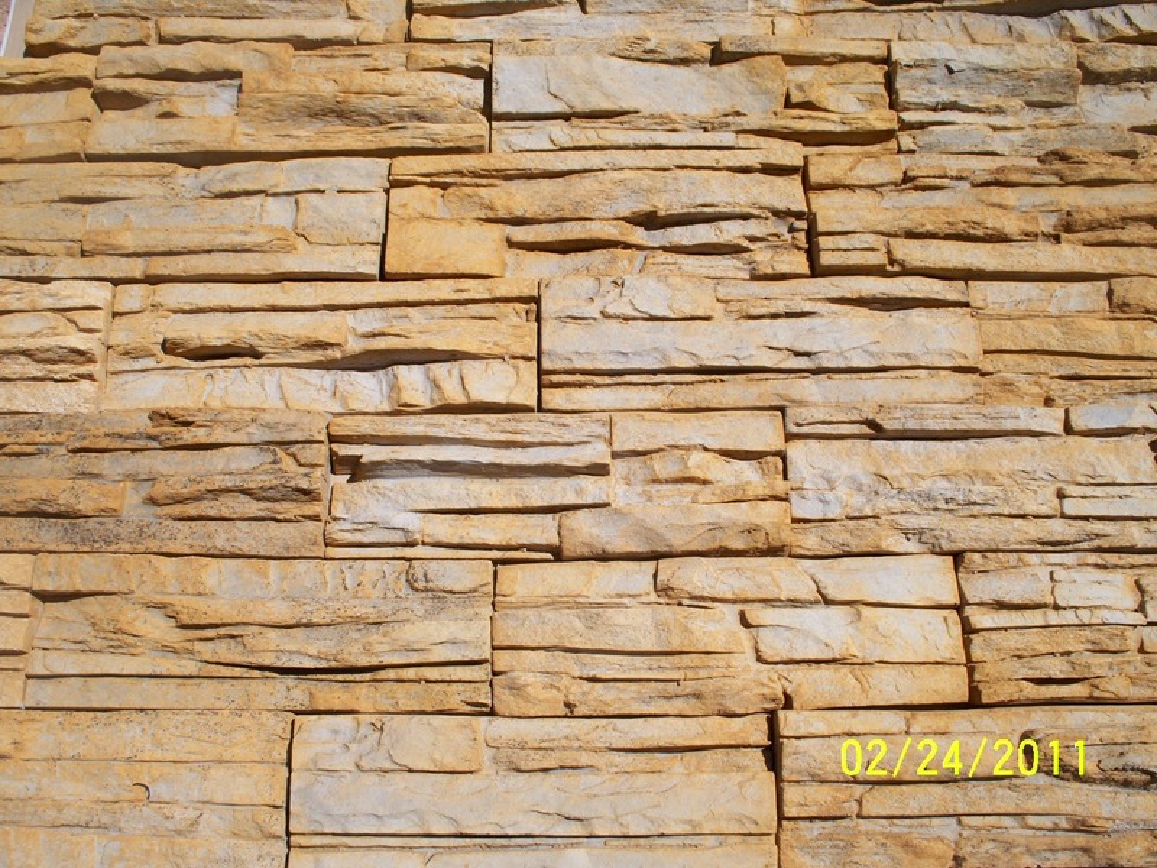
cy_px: 434
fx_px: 1203
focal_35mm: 36
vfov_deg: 39.7
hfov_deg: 51.4
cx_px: 578
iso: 64
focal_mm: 7.54
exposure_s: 1/640
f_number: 5
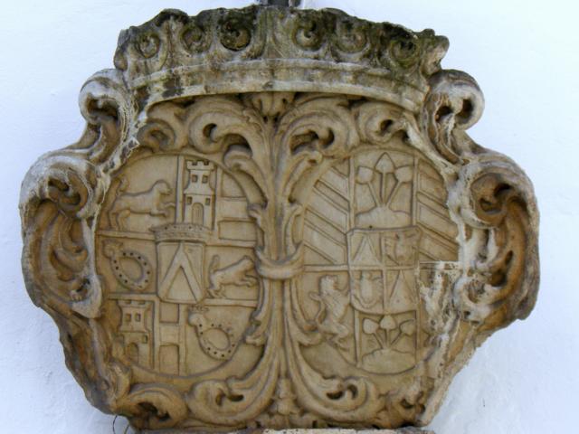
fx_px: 2358
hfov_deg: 14.0
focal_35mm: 141
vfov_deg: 10.5
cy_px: 217
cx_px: 290
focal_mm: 25.4
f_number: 5.1
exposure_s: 1/125
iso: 50
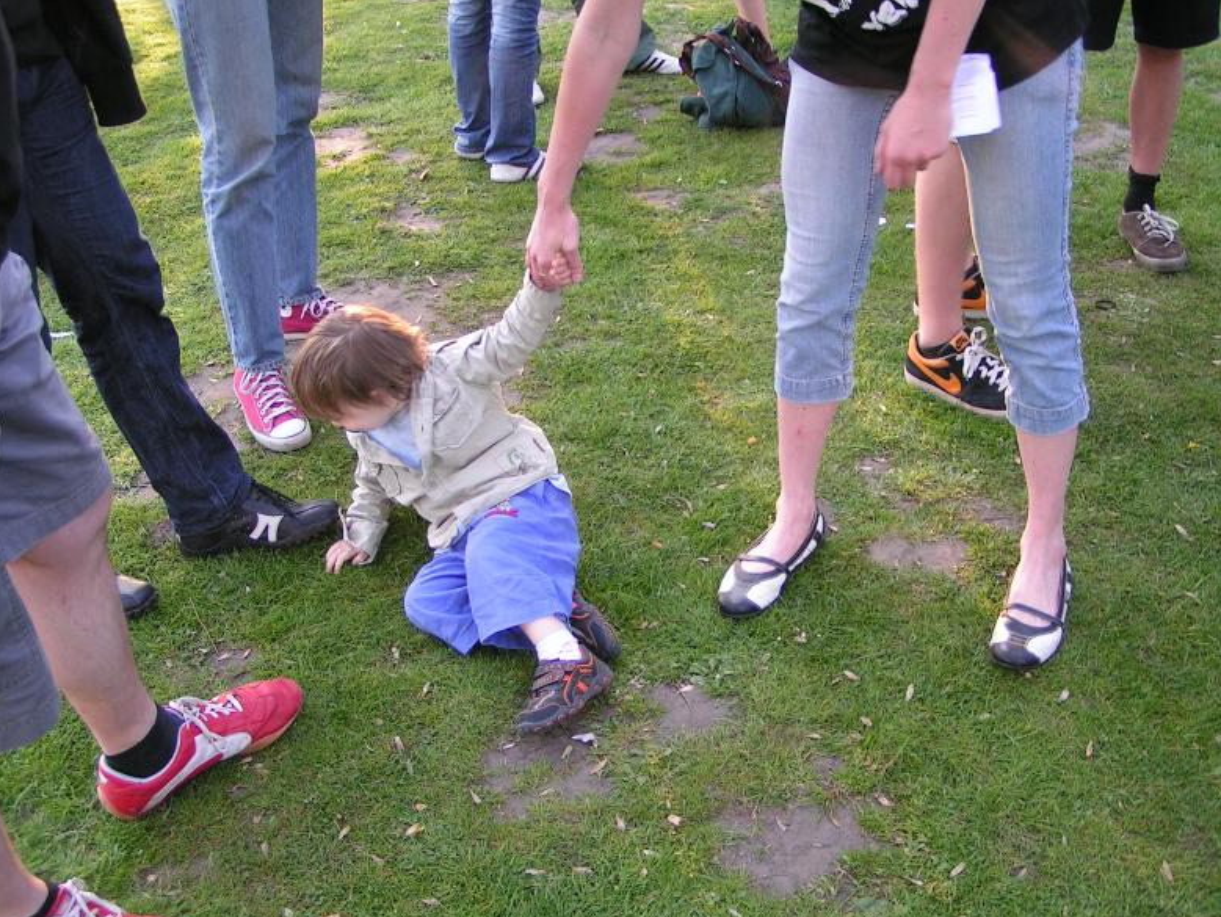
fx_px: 1376
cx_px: 622
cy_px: 467
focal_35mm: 39
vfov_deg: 36.8
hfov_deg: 47.8
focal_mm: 5.8
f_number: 2.8
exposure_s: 1/40
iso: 80
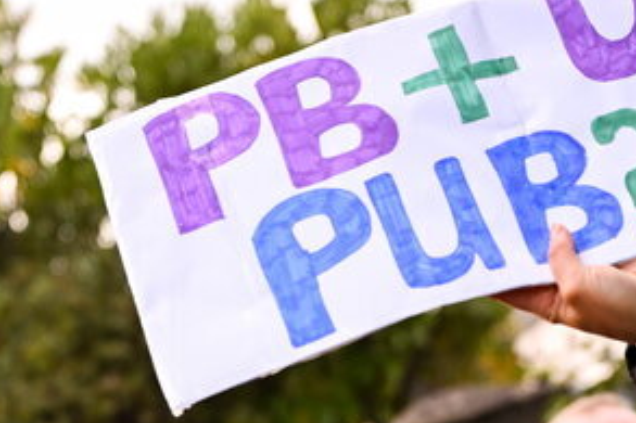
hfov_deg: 11.3
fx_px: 3213
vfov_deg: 7.4
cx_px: 341
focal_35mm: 182
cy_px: 652
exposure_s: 1/1250
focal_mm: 52
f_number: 2.8
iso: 320
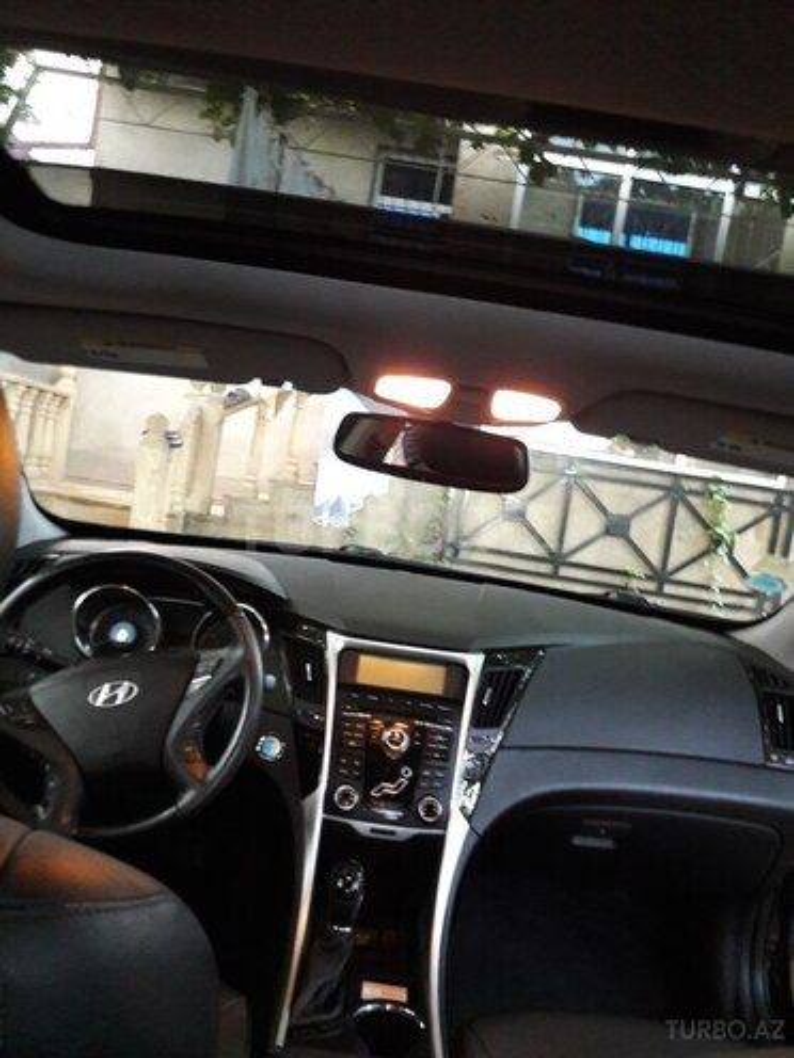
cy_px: 529
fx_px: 856
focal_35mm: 28
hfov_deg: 49.7
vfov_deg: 63.4
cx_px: 397
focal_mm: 3.7
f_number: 1.9
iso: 400
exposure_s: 1/17
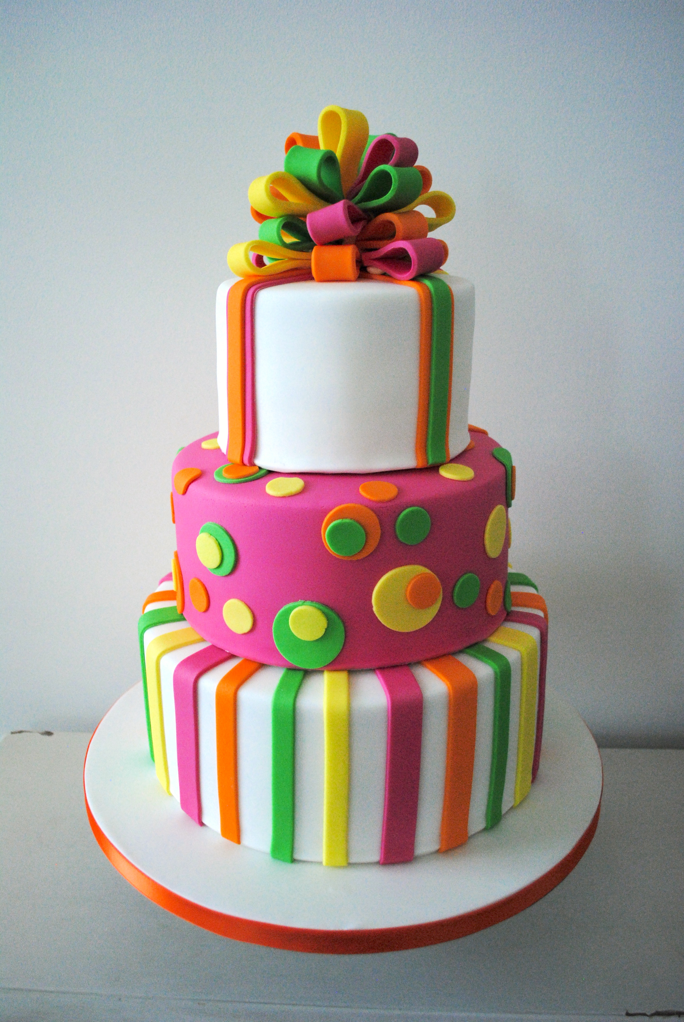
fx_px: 938
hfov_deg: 40.1
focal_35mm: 33
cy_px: 511
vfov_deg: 57.2
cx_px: 342
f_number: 3.8
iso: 1000
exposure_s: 1/30
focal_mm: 22
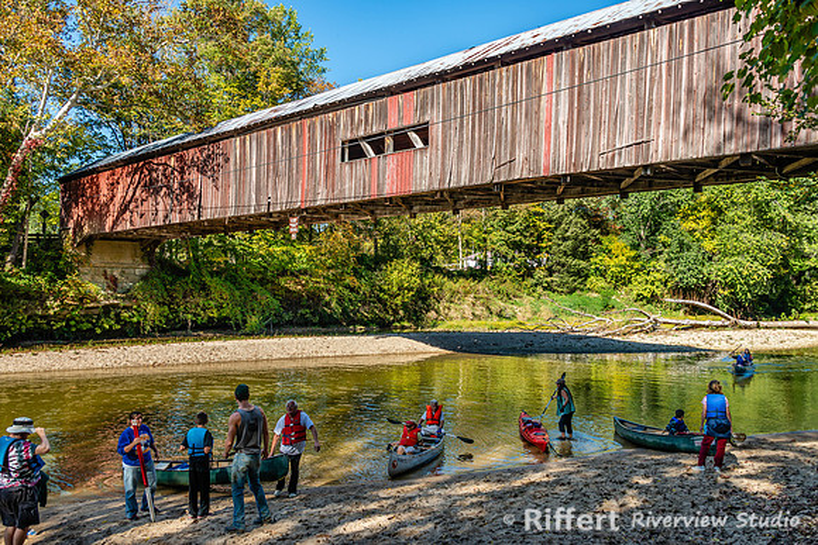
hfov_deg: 64.6
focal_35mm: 28
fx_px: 647
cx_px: 409
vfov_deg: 45.7
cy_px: 272
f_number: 7.1
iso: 100
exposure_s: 1/160
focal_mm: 28
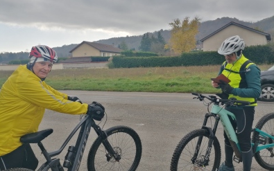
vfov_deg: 43.1
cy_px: 81
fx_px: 217
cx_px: 137
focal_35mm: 29
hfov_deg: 64.6
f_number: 1.8
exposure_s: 1/328
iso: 50
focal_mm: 5.4
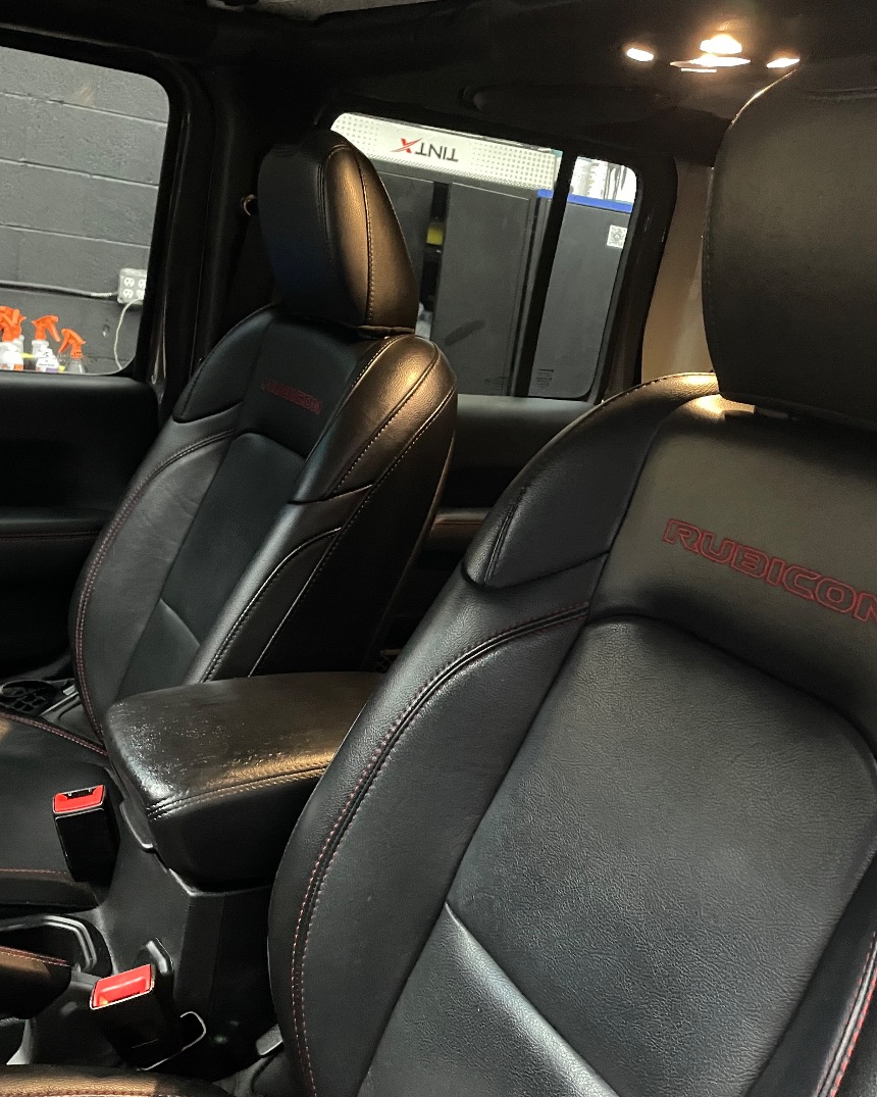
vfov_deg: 52.8
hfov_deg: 43.3
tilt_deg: -14.3
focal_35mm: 34
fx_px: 1103
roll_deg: -9.2
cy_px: 547
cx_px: 457
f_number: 1.6
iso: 800
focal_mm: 4.2
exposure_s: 1/24
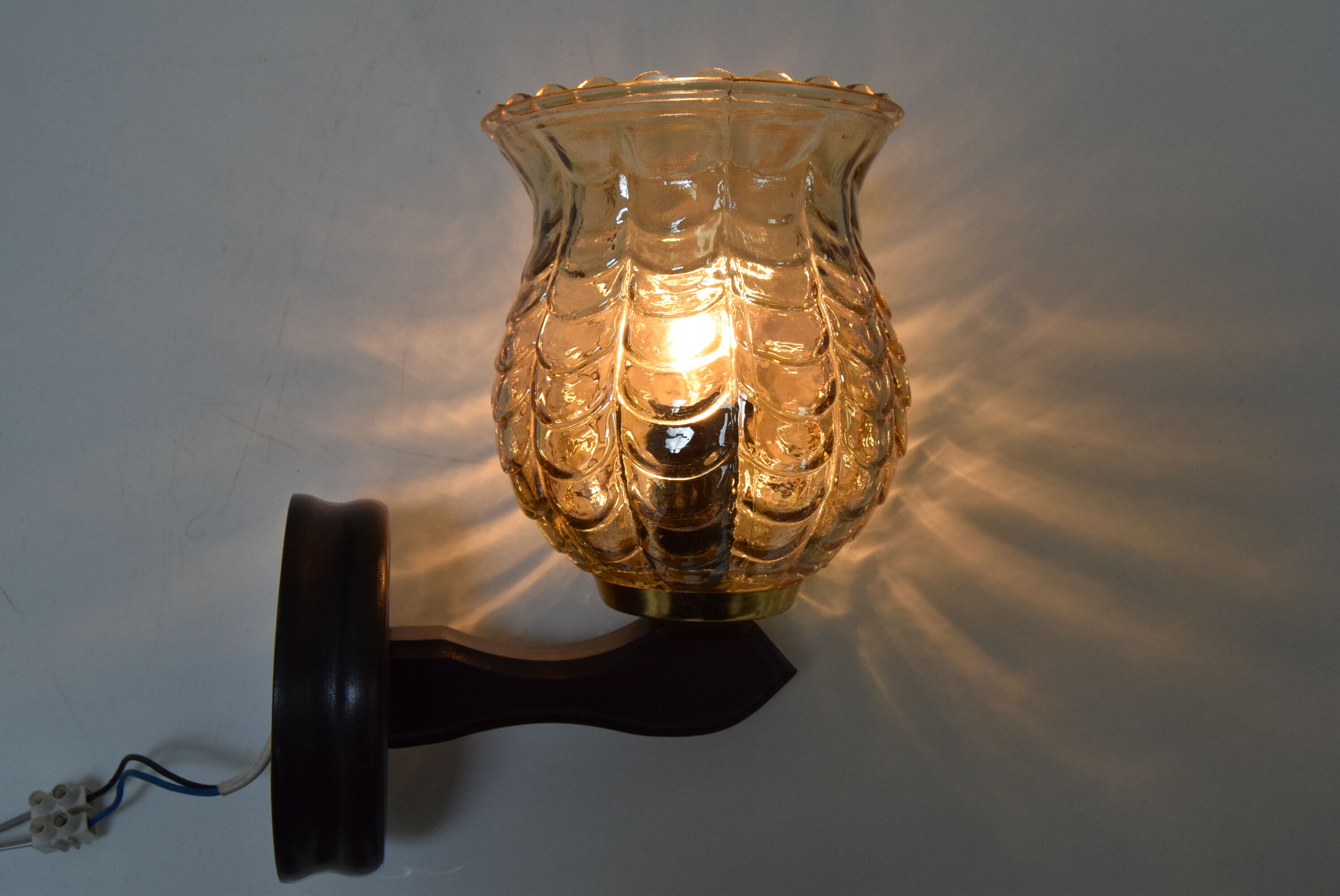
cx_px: 670
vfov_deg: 38.4
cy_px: 448
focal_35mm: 34
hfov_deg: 55.1
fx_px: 1285
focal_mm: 23
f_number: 8
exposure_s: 1/250
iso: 1600
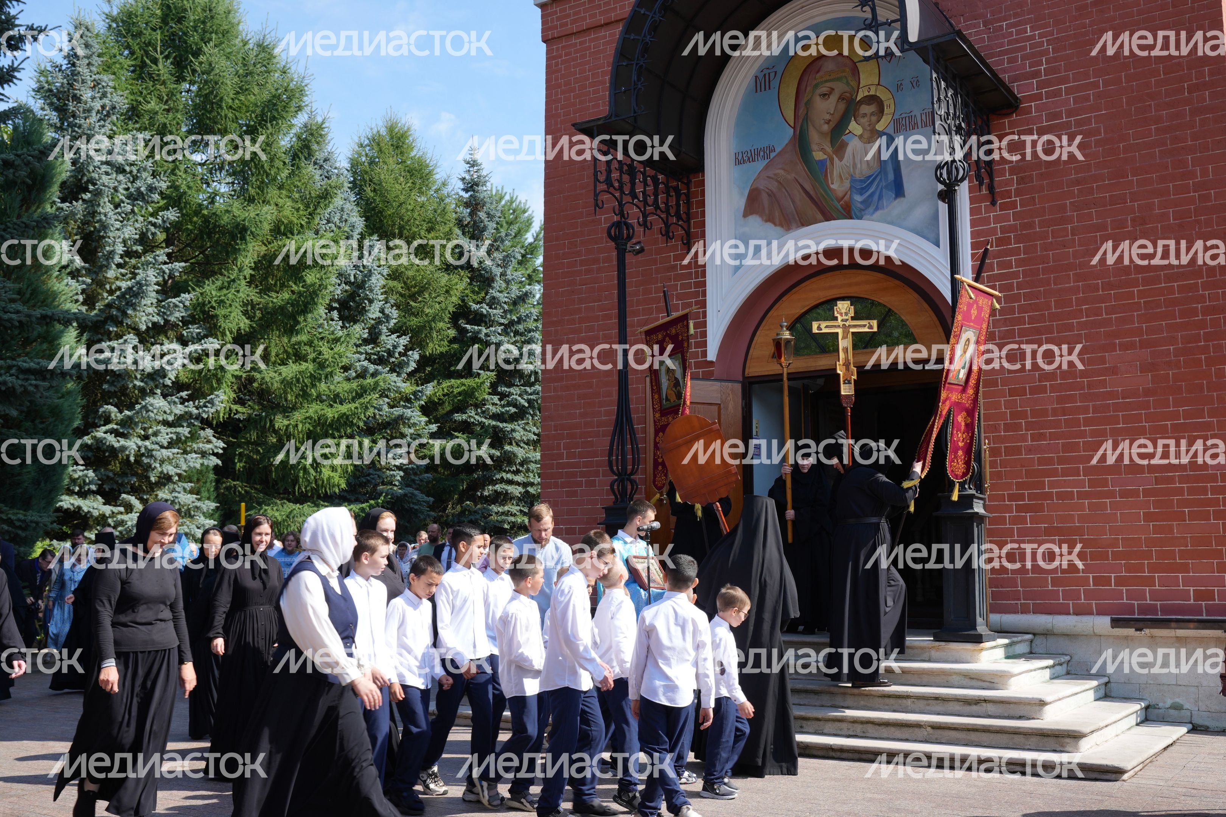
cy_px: 408
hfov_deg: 57.2
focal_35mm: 33
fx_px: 1124
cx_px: 613
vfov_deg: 40.0
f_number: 7.1
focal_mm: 33
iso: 100
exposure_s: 1/160
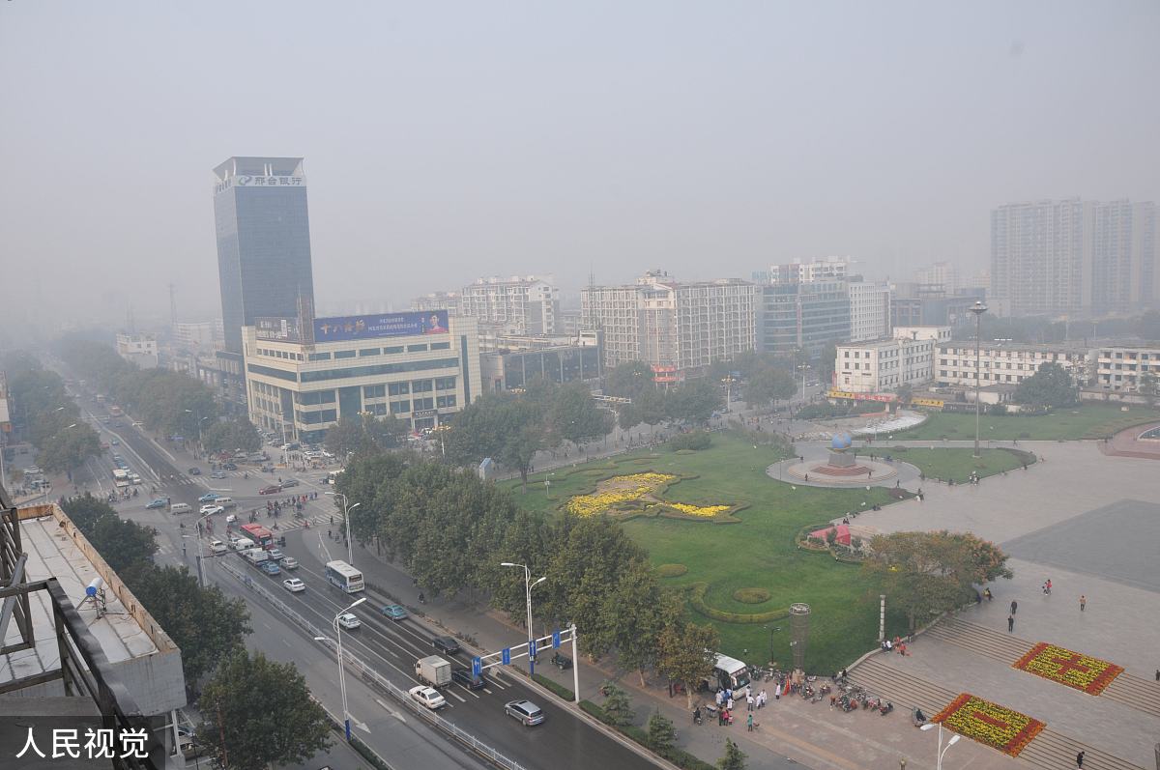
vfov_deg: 47.8
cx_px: 580
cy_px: 385
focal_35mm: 27
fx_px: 869
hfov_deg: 67.4
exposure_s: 1/400
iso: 400
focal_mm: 18
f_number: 10
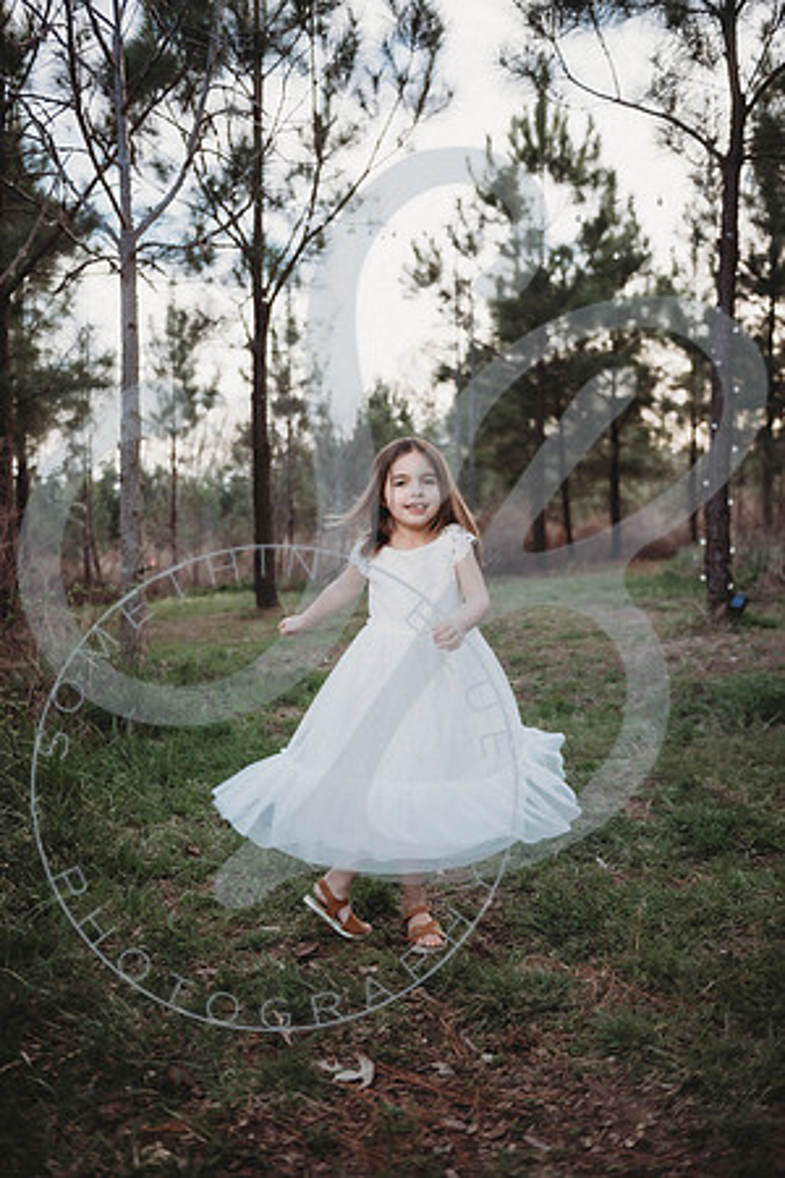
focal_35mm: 34
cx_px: 392
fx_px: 1112
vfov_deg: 55.8
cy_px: 589
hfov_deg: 38.9
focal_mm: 34
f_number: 2.8
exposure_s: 1/200
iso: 100
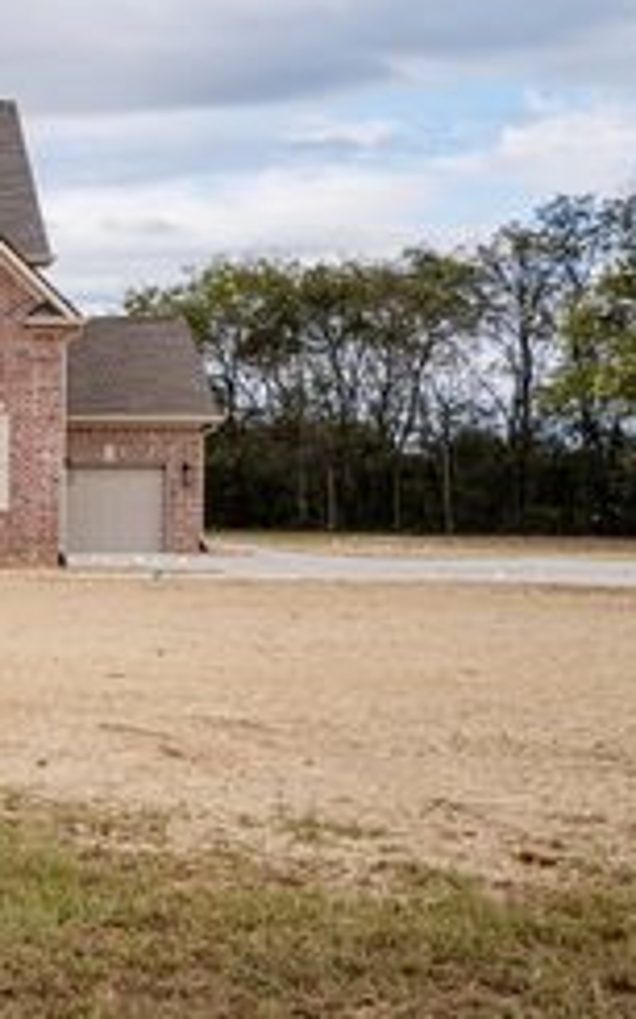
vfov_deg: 36.9
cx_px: -299
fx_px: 1527
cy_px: 518
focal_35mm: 55
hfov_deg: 20.4
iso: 125
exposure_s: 1/640
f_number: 4
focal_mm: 26.5
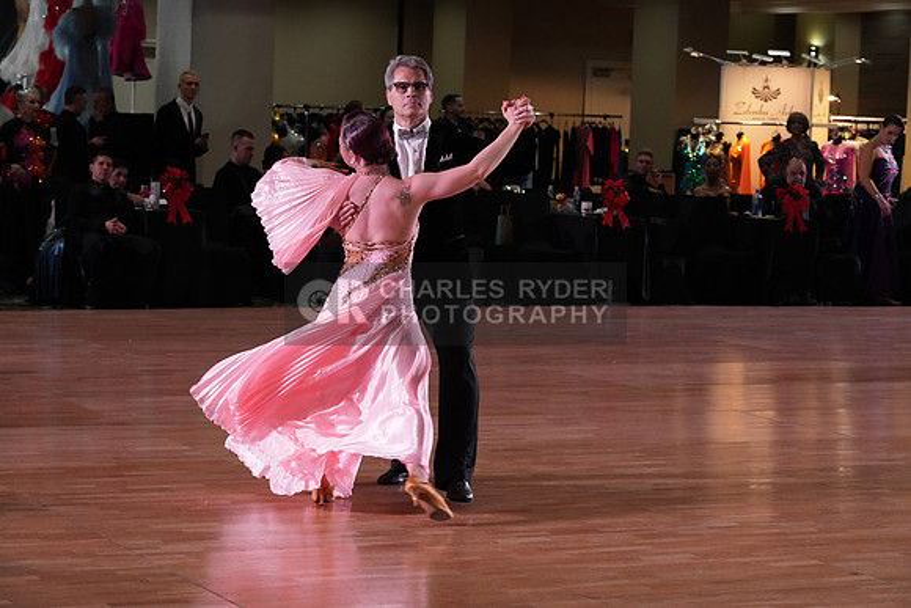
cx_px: 456
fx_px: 2582
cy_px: 304
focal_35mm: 102
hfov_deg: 20.0
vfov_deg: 13.4
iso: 5000
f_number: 7.1
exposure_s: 1/320
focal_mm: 102
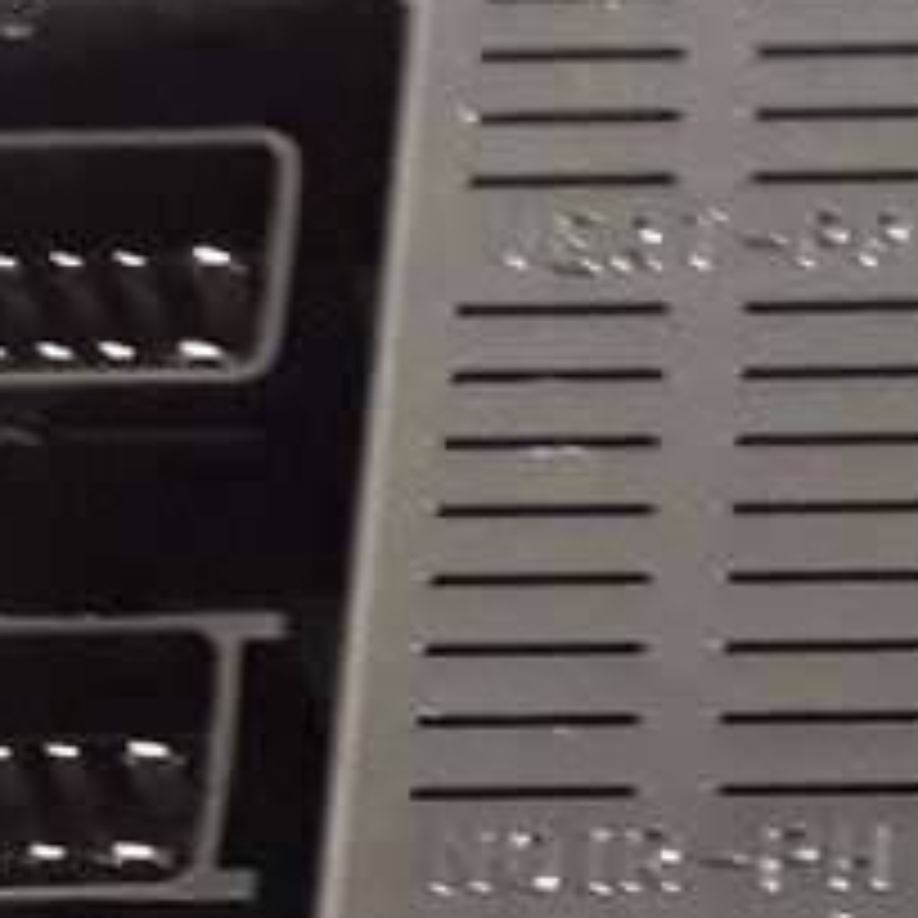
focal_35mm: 150
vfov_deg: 11.3
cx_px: 1323
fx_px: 4501
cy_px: 1274
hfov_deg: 11.2
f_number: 1.9
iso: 320
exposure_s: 1/17
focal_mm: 3.7
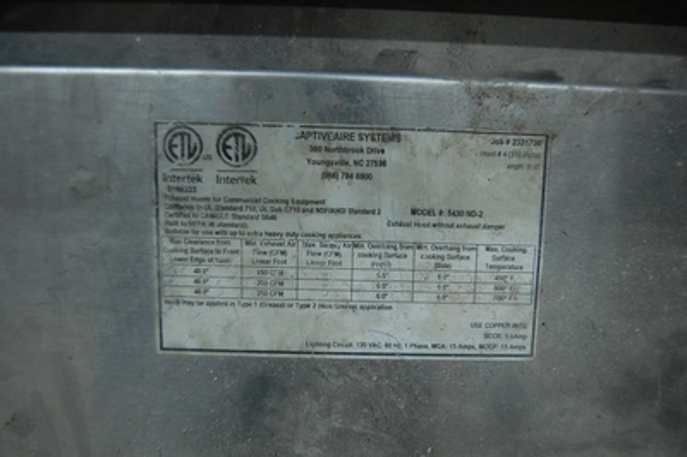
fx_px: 629
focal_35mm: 33
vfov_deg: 39.9
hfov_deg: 57.3
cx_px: 344
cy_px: 228
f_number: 3.8
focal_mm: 22
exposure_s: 1/25
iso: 400
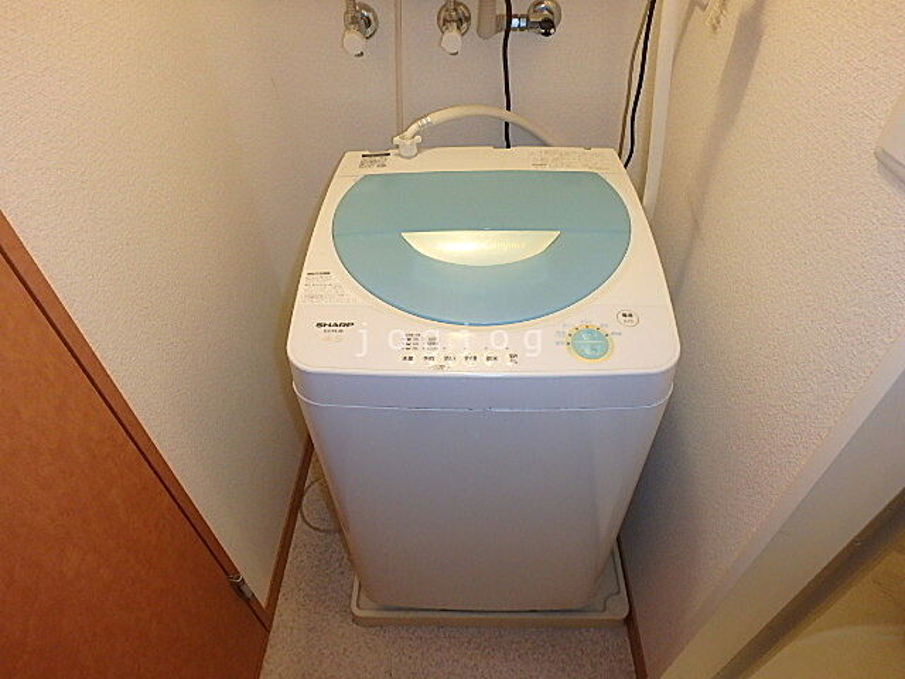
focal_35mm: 21
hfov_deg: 79.0
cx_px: 452
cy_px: 340
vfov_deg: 63.4
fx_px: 549
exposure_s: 1/30
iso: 400
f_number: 3.5
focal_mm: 3.7
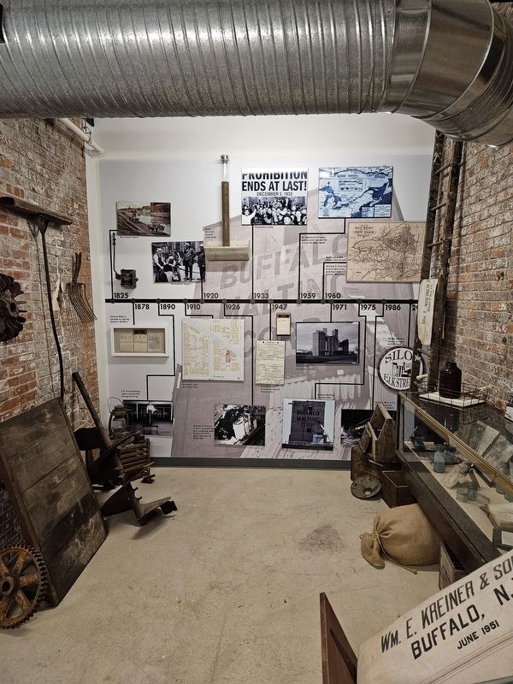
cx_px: 256
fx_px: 454
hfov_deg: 58.9
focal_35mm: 23
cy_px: 342
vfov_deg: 73.9
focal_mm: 5.4
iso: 400
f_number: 1.8
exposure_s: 1/120
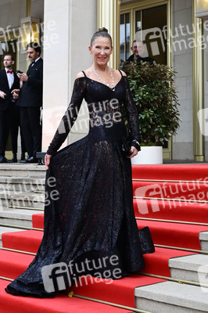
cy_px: 156
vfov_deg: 40.4
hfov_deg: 27.5
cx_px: 104
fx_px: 425
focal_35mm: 49
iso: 3600
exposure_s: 1/250
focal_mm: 49
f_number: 6.3
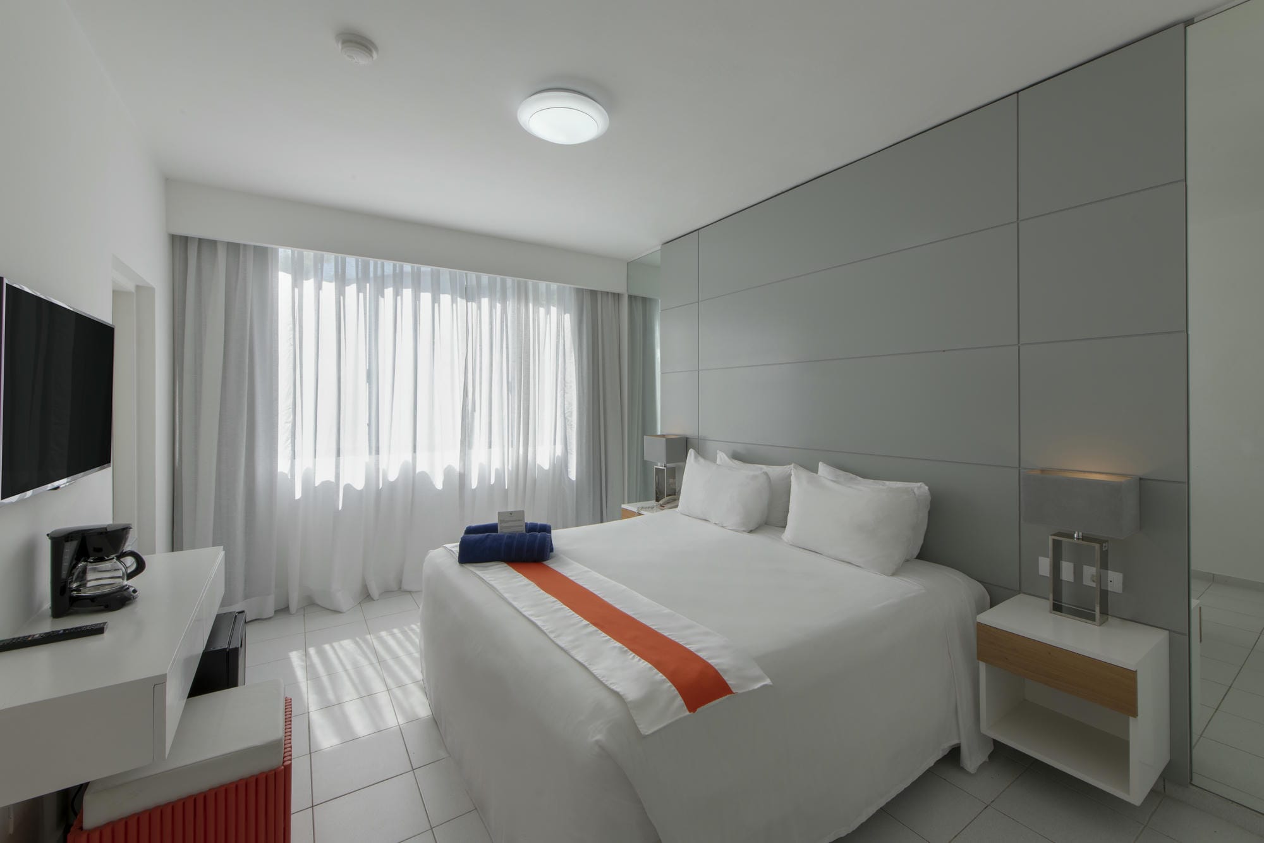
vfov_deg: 81.2
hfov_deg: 104.3
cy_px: 422
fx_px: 491
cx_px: 632
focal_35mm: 14
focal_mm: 14
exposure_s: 1/20
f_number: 14
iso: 125
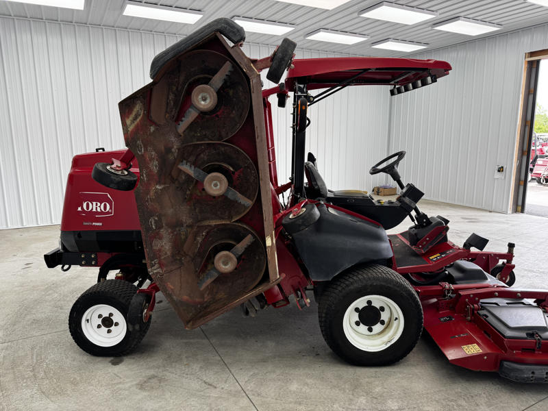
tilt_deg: -11.0
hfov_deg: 71.6
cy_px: 206
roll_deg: -0.5
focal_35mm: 24
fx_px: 380
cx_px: 274
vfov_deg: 56.8
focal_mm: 6.76
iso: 50
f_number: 1.78
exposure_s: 1/120
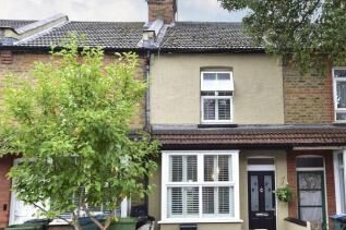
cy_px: 130
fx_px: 432
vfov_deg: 29.8
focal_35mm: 45
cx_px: 215
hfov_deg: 43.3
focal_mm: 20
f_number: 8
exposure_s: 1/60
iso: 640
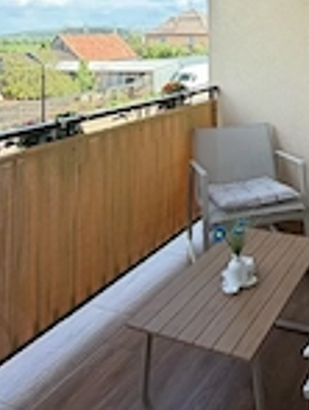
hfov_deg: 36.1
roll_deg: +0.4
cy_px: 20
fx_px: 450
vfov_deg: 43.4
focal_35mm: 38
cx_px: 264
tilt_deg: +3.2
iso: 40
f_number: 2.2
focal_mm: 2.22
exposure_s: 1/234
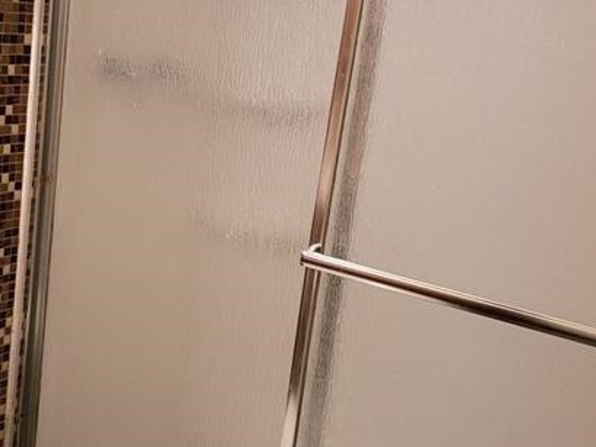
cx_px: 99
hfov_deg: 35.9
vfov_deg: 28.5
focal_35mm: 51
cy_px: 199
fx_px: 878
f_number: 1.5
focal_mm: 4.3
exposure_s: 1/60
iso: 160
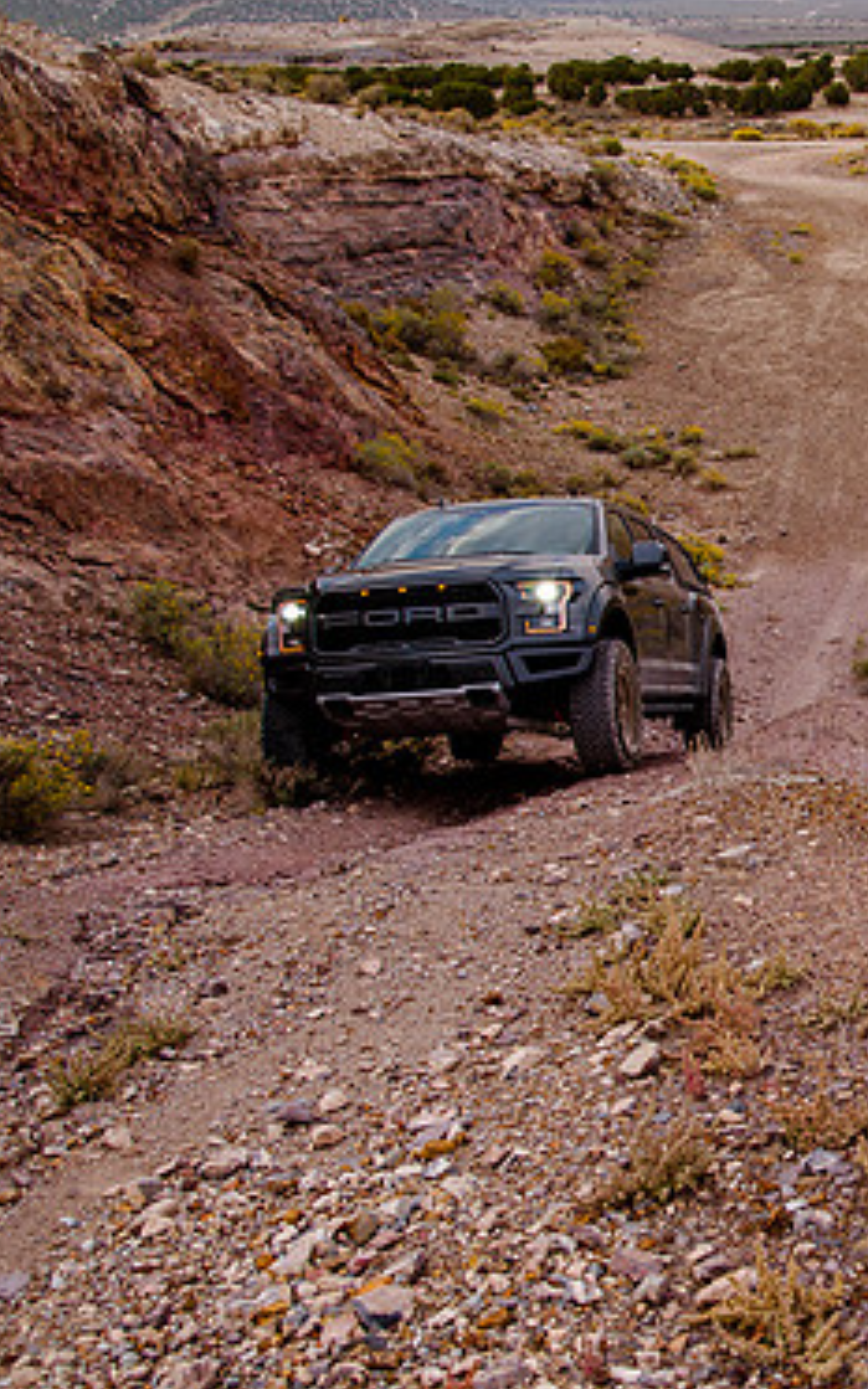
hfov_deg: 24.4
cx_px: 911
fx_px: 1893
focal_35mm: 50
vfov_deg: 40.3
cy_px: 704
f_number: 5.6
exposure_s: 1/125
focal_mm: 31
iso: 200
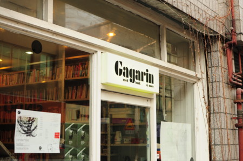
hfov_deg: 37.9
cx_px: 122
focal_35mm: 52
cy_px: 80
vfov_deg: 25.7
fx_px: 354
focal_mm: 35
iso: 400
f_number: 3.5
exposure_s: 1/800
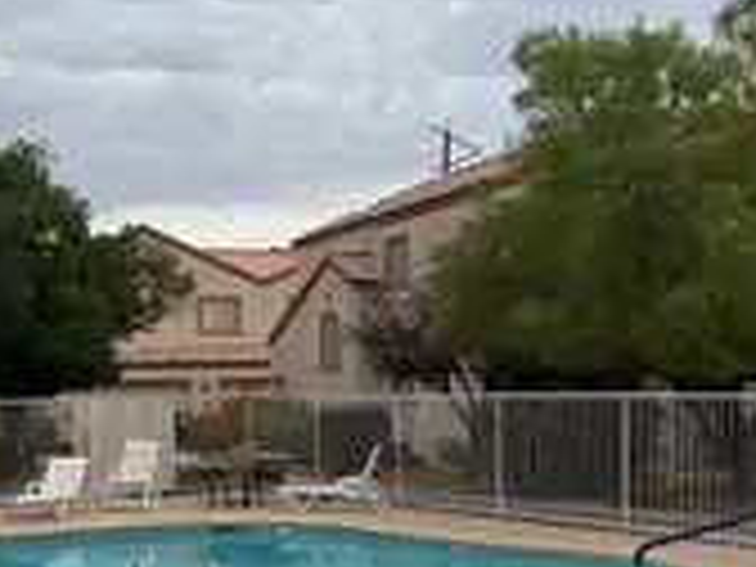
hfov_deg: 33.6
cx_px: 270
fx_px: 1245
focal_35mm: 57
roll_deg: +0.7
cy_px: 428
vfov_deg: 25.3
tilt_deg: -1.9
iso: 80
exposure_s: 1/4975
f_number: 1.78
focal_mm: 6.76
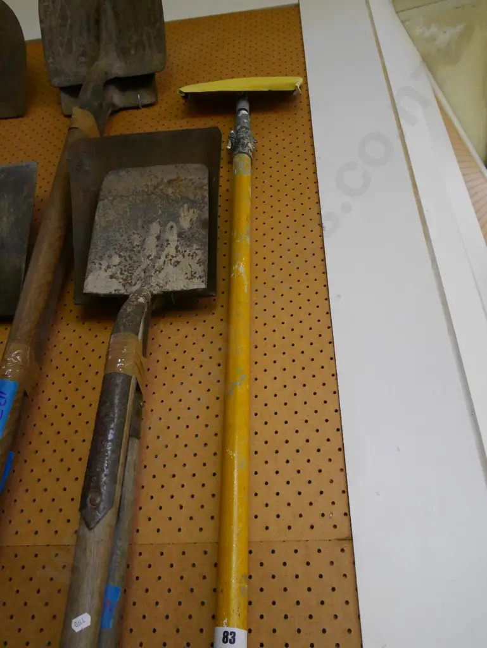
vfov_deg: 59.9
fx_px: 562
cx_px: 244
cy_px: 324
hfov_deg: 46.8
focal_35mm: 30
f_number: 4
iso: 3200
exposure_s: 1/25
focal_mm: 15
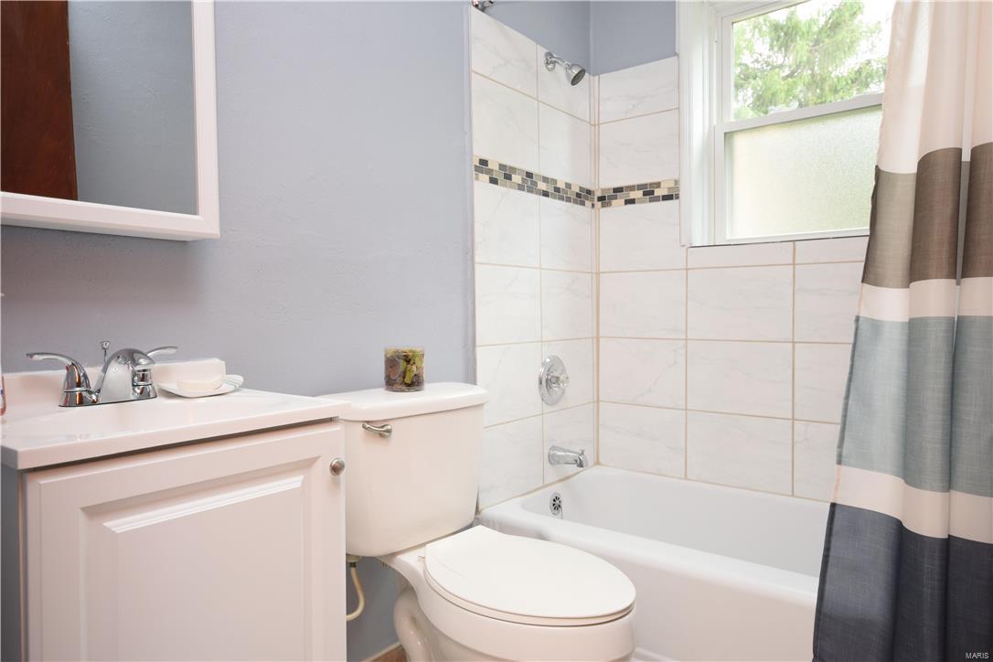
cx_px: 496
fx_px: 662
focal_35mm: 24
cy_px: 331
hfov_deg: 73.7
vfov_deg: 53.1
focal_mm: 16
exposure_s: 1/125
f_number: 5.3
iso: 800
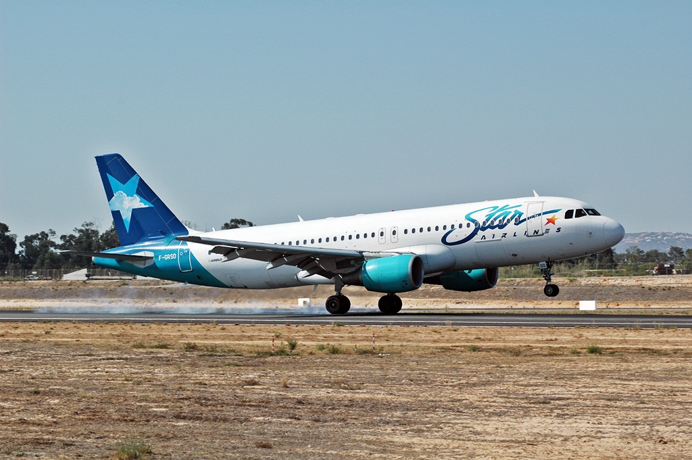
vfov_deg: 10.1
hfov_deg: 15.2
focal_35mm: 135
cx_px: 346
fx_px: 2593
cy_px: 230
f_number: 8
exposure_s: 1/800
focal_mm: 90
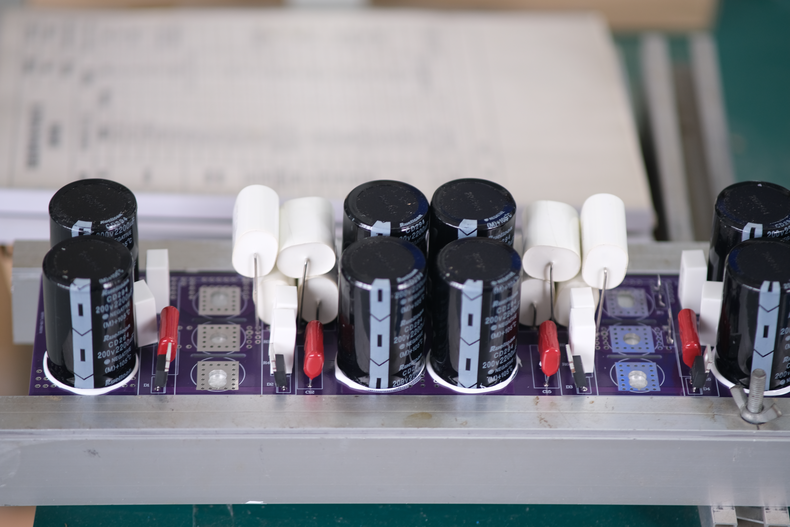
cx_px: 395
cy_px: 264
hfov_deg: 16.0
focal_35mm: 128
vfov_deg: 10.7
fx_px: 2809
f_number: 1.8
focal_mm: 85
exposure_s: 1/100
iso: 250
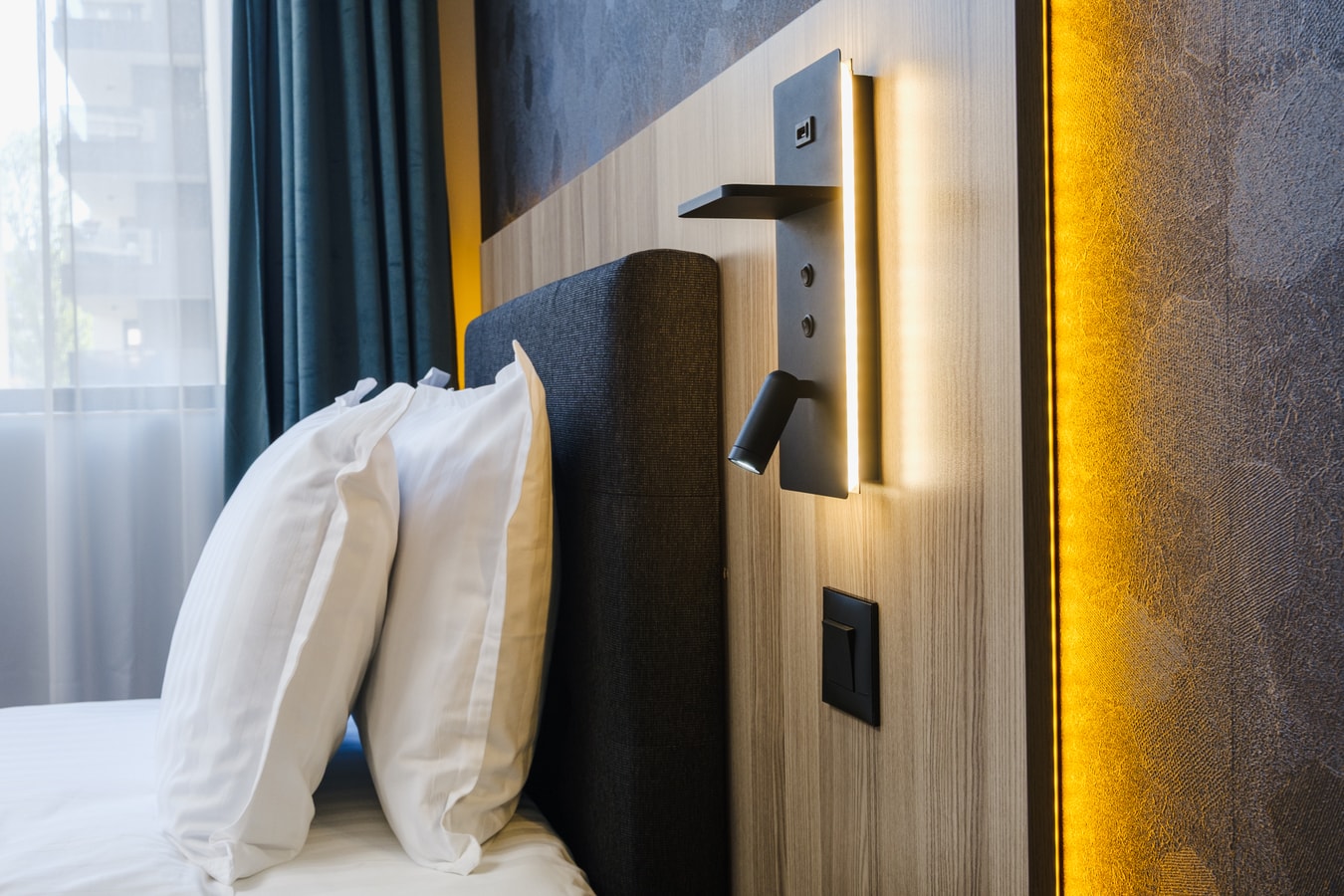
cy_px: 448
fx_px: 1344
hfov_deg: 53.1
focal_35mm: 36
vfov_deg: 36.9
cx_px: 672
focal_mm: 24
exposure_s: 1/25
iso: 320
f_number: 8
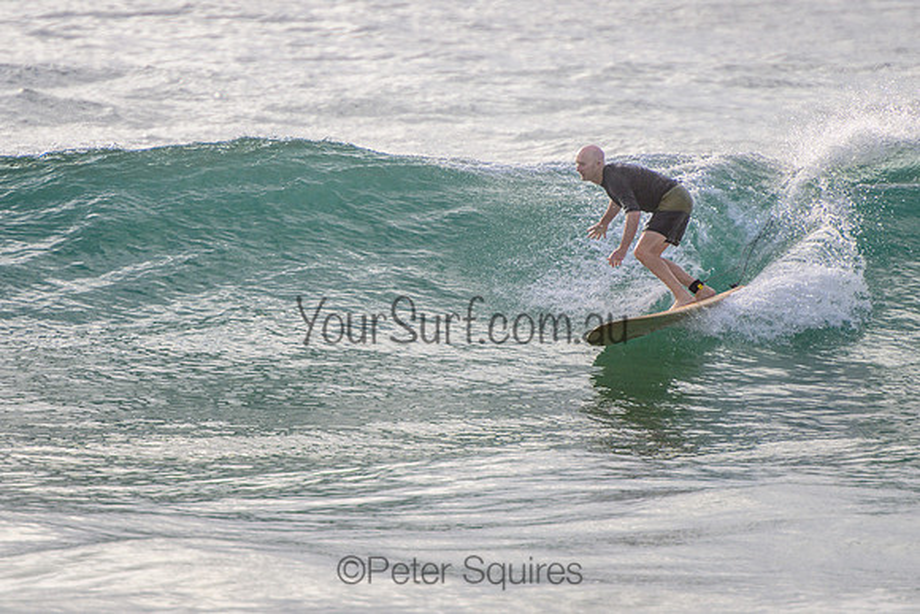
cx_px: 404
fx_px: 14063
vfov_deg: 2.5
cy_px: 305
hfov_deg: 3.7
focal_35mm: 550
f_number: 5.6
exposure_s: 1/2000
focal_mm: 400
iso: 250
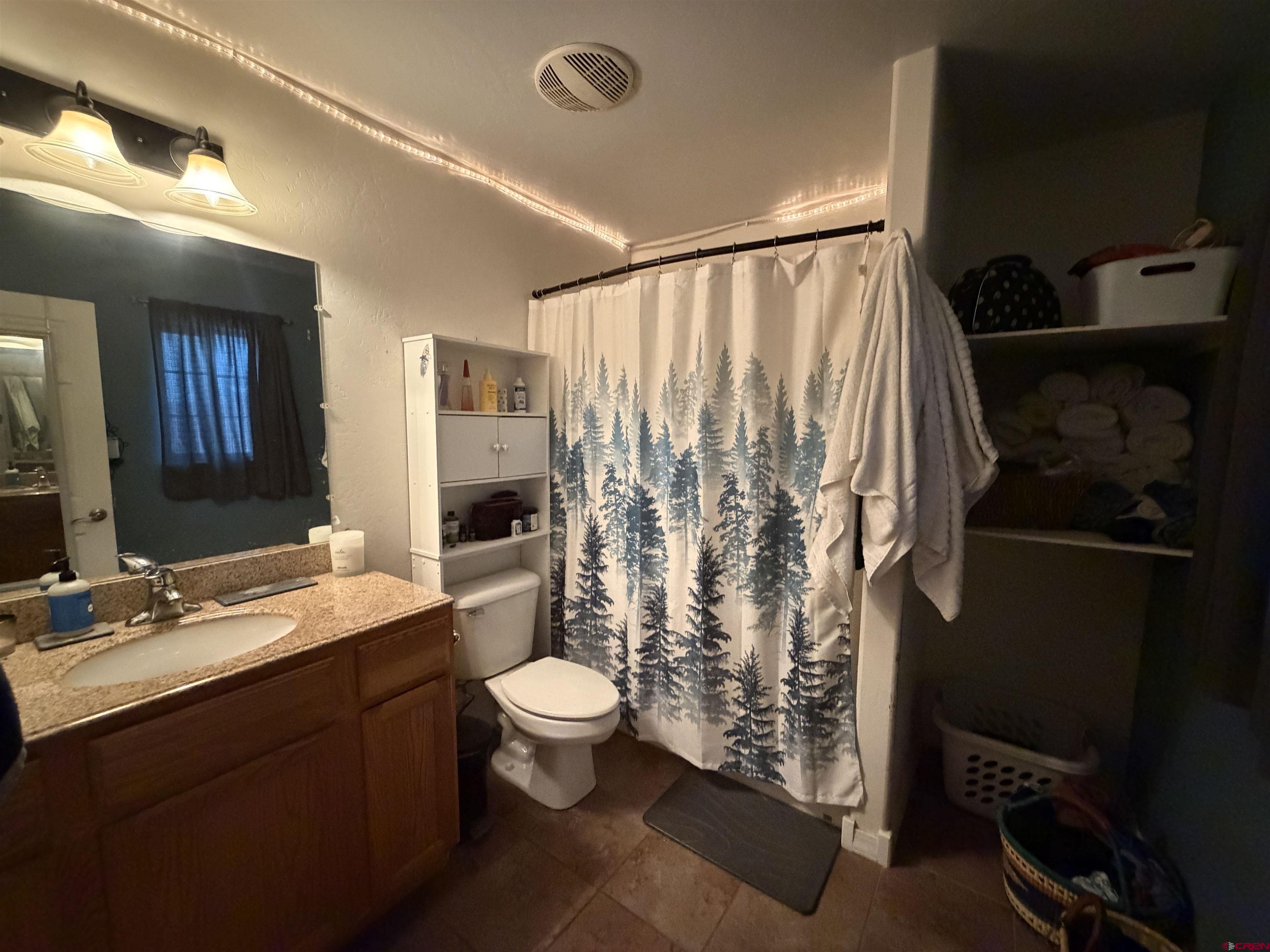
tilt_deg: -6.2
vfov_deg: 85.7
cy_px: 476
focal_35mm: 14
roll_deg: +0.0
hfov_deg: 102.1
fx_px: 514
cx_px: 635
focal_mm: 2.22
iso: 1250
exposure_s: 1/60
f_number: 2.2
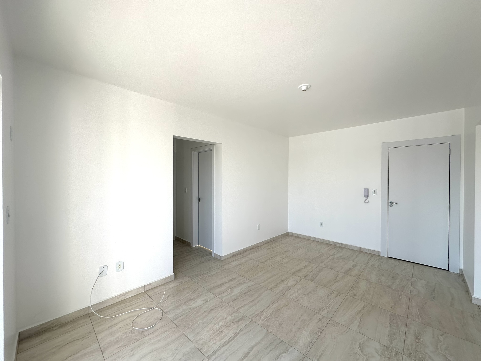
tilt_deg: +0.6
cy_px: 180
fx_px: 195
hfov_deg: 102.1
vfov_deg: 85.7
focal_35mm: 14
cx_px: 240
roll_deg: +0.0
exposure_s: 1/284
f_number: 2.2
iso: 40
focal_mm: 2.22
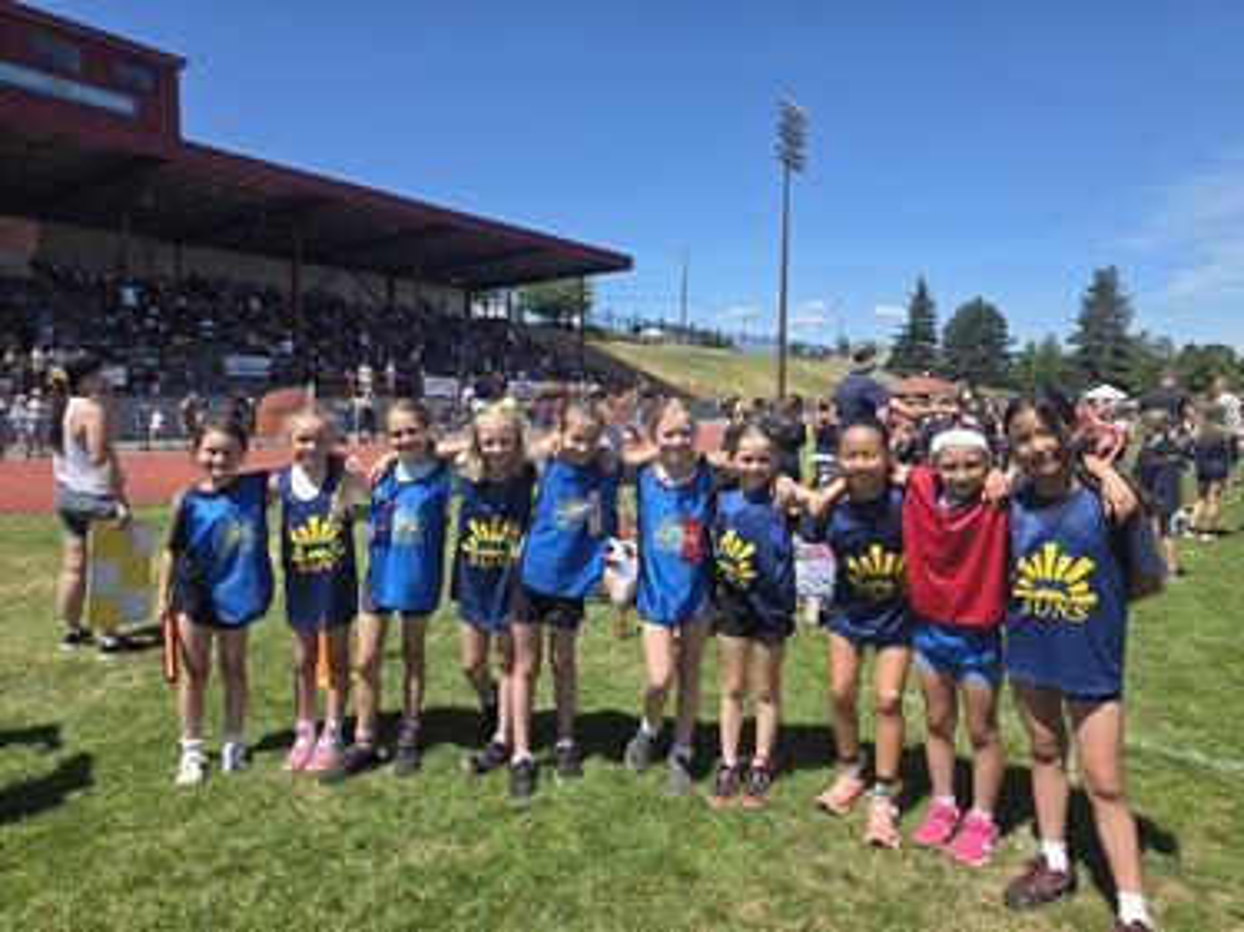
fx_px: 826
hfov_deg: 73.9
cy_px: 466
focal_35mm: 23
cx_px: 622
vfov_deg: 58.9
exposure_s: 1/4766
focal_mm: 6.3
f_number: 1.7
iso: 80
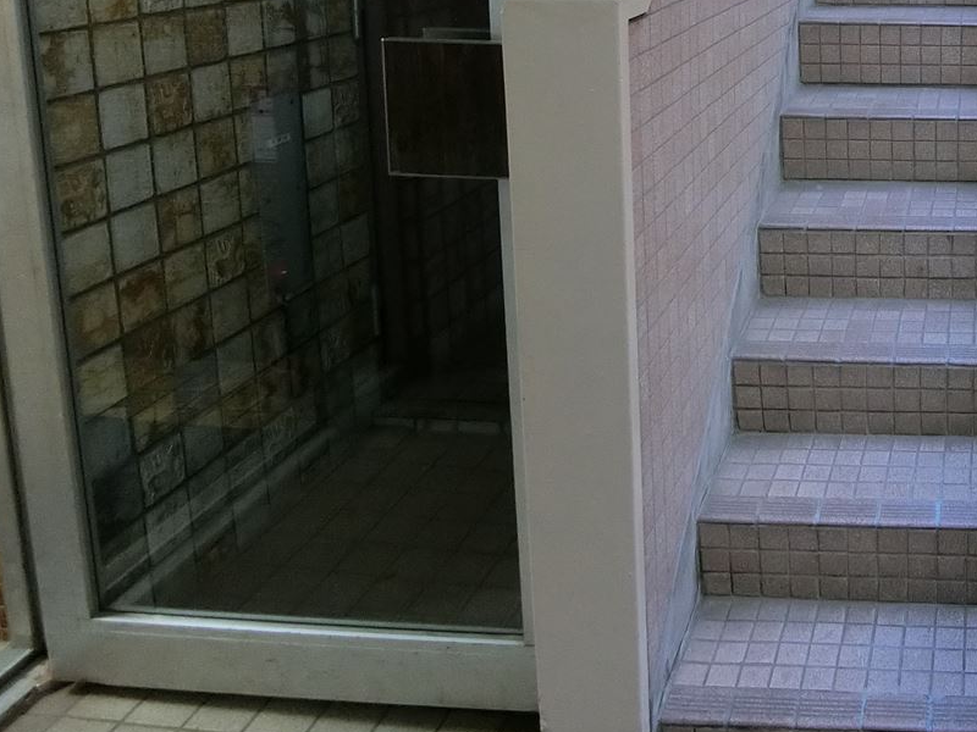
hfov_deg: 43.1
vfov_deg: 35.2
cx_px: 945
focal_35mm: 38
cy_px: 55
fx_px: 1073
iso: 400
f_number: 2.7
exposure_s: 1/60
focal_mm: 4.06
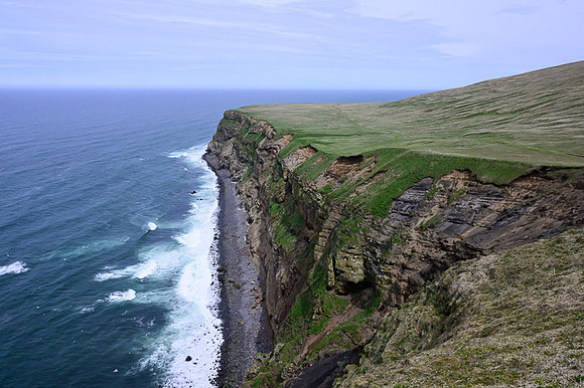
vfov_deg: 53.1
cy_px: 194
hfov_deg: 73.8
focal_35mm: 24
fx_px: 389
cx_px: 292
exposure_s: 1/400
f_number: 20
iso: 640
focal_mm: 24
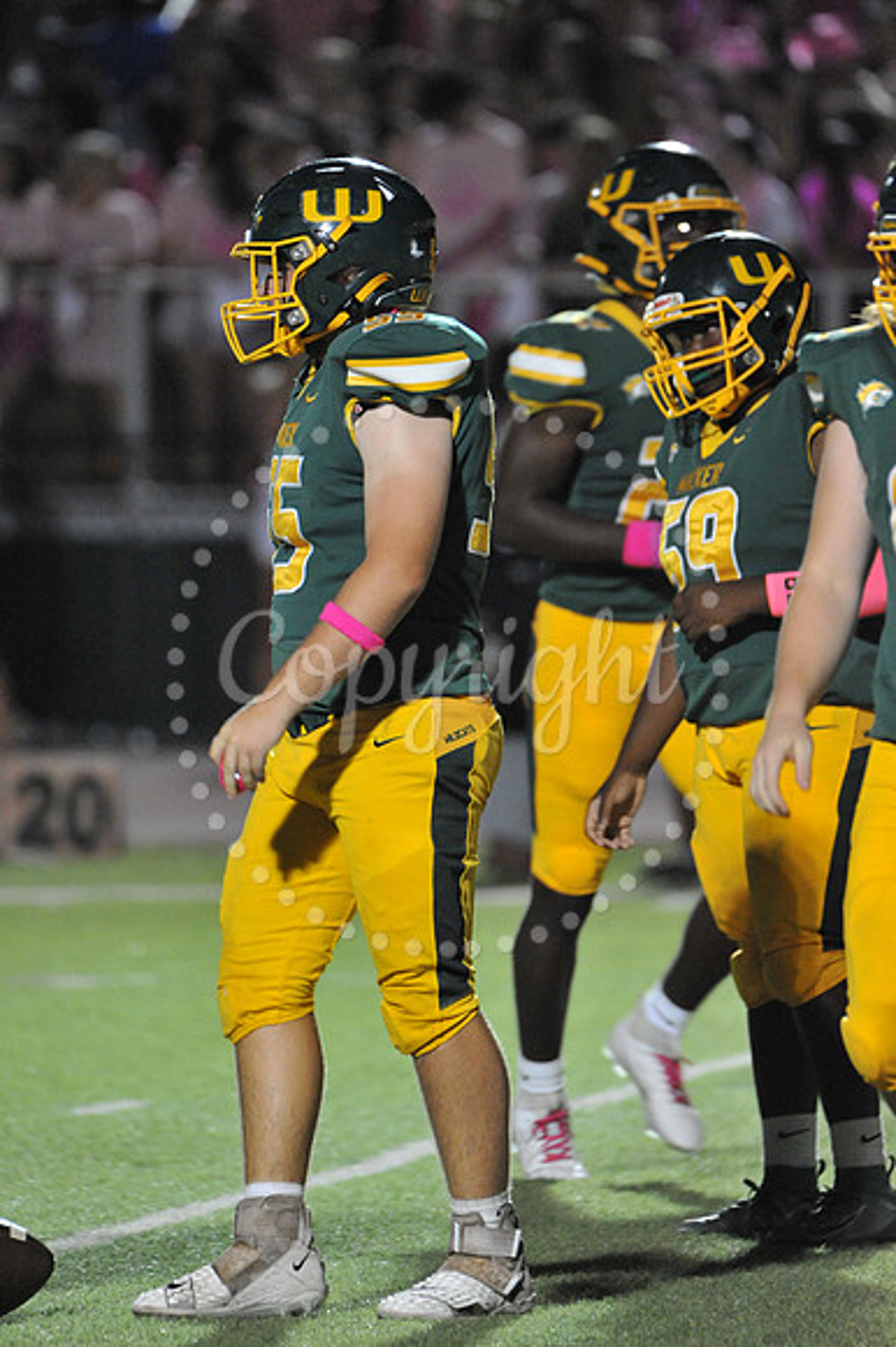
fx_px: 17193
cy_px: 674
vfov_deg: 4.5
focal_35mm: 460
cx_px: 448
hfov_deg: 3.0
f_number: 6.3
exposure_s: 1/200
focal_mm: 460
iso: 6400
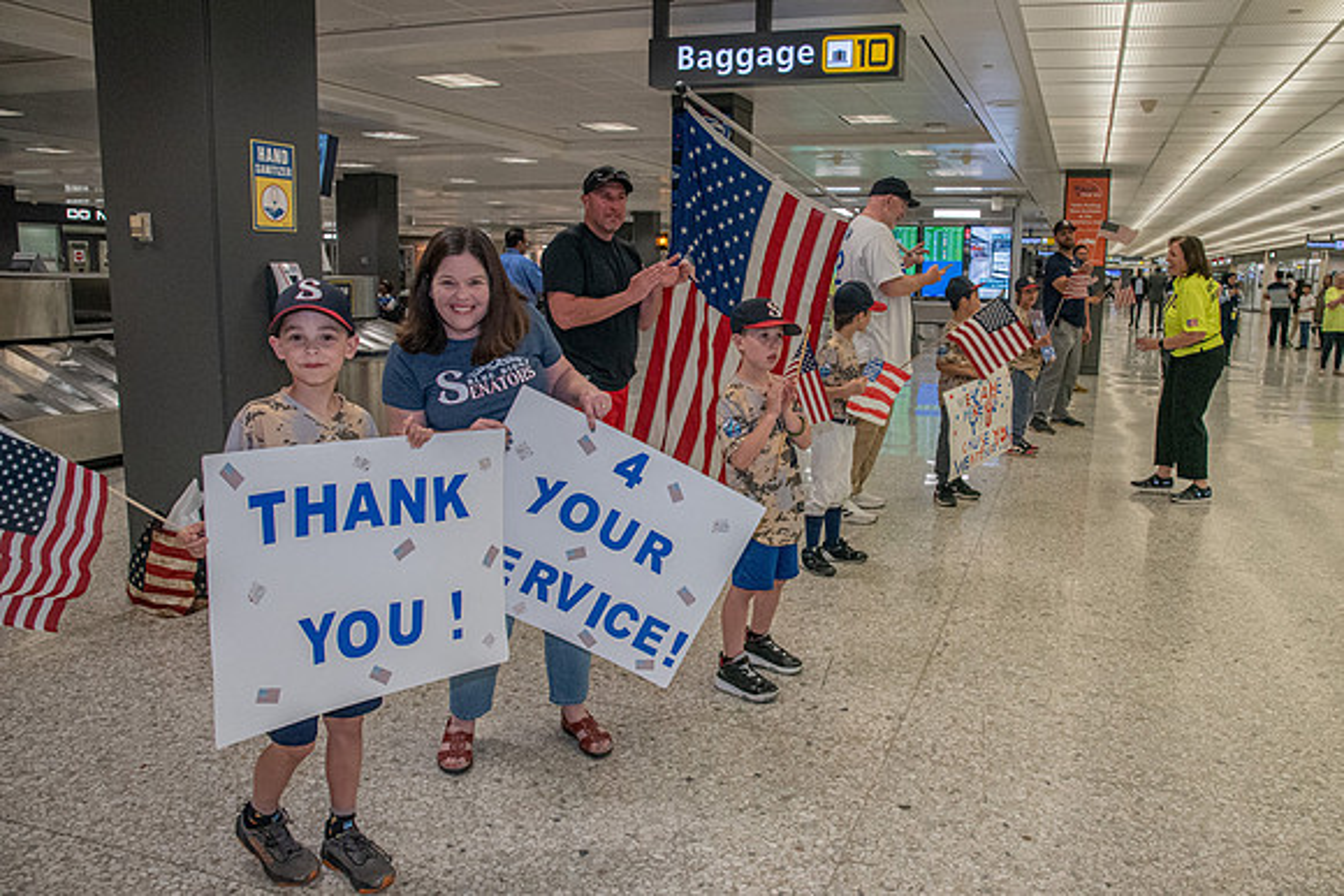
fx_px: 994
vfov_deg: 48.6
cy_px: 438
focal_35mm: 27
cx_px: 745
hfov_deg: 67.9
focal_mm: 24
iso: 3200
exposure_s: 1/125
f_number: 8
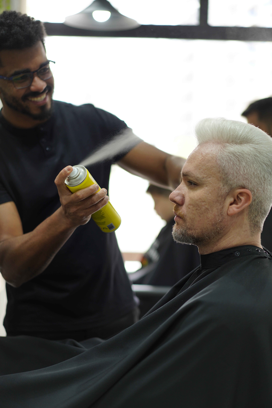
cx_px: 136
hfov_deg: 24.6
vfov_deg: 36.2
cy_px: 204
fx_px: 623
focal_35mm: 55
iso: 200
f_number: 2
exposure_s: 1/125
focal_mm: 55
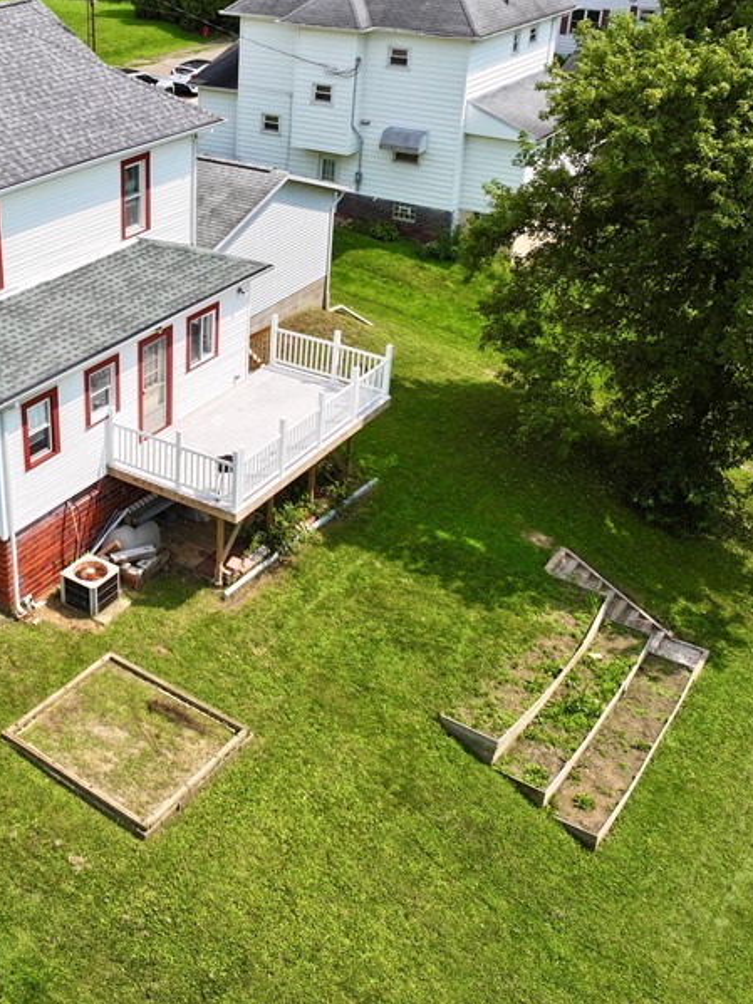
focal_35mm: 41
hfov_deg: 34.0
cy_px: 400
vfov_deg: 45.5
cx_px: 144
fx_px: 1190
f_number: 2.8
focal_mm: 12.29
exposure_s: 1/2500
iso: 150
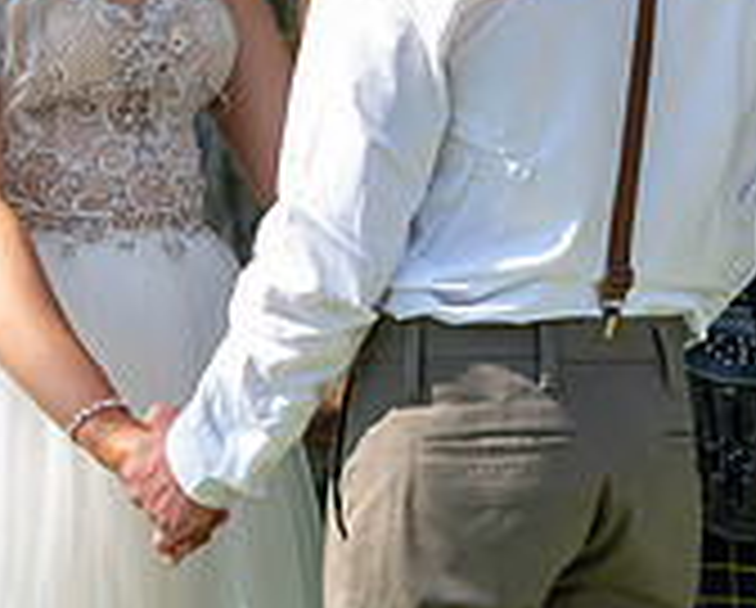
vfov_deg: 4.4
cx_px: 277
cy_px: 9
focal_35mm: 351
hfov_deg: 5.5
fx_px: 7867
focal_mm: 140
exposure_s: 1/500
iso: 200
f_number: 4.5
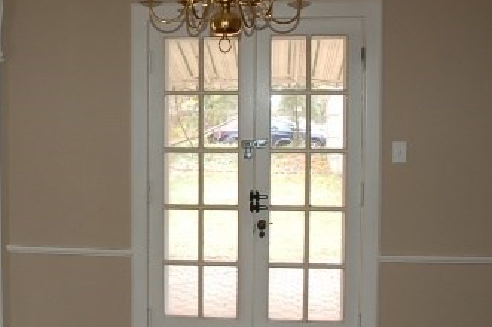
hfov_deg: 34.3
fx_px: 792
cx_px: 178
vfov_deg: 23.3
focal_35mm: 58
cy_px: 134
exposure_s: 1/60
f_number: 3.8
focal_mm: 20
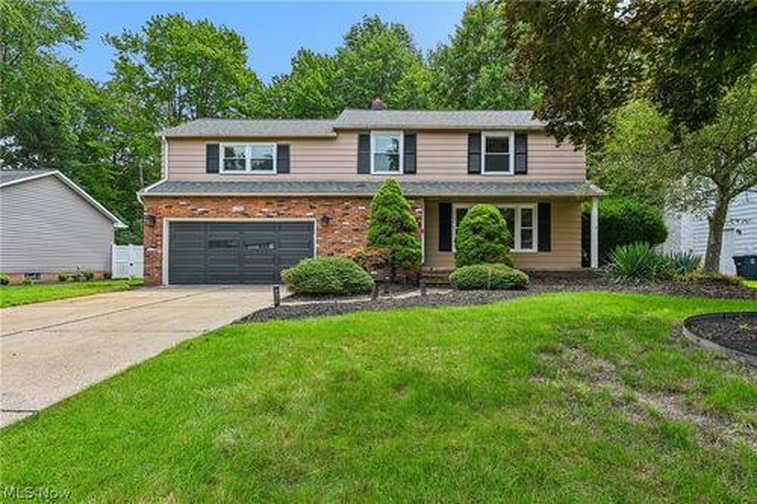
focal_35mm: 19
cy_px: 252
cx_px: 378
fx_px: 399
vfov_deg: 64.5
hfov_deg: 86.9
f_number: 8
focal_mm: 19
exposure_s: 1/250
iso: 250
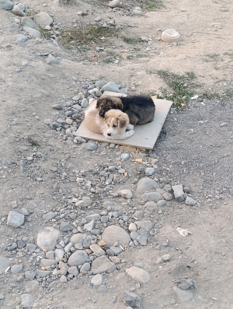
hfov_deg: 31.6
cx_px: 116
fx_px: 412
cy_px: 154
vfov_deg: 41.2
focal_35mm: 46
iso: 500
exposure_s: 1/99.9
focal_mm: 6.14
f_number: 1.6
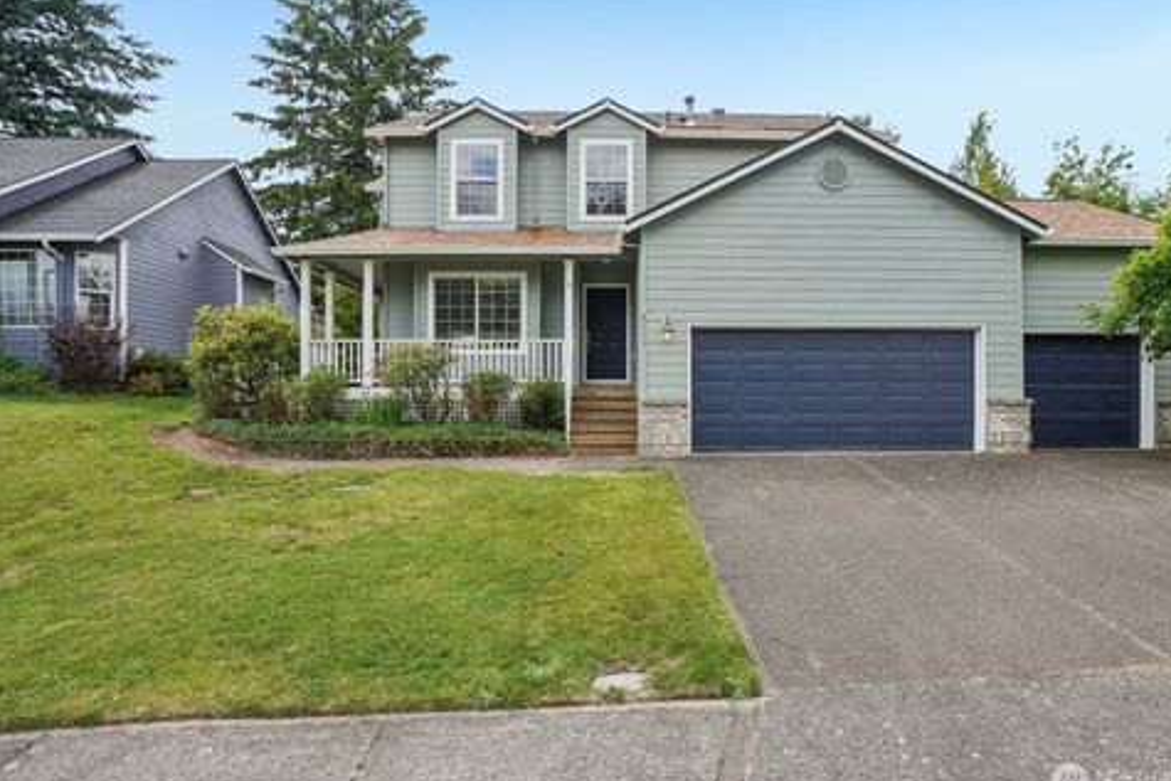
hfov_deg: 83.9
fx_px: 651
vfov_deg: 62.0
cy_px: 398
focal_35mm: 20
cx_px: 611
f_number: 8
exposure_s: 1/400
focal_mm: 19
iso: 400
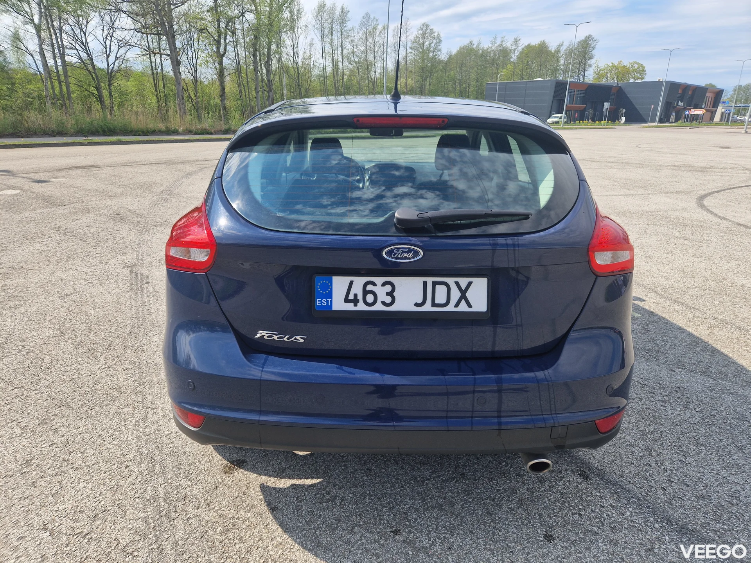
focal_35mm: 23
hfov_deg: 73.9
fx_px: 499
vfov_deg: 58.9
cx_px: 376
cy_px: 282
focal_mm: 5.4
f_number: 1.8
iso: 50
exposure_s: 1/1020
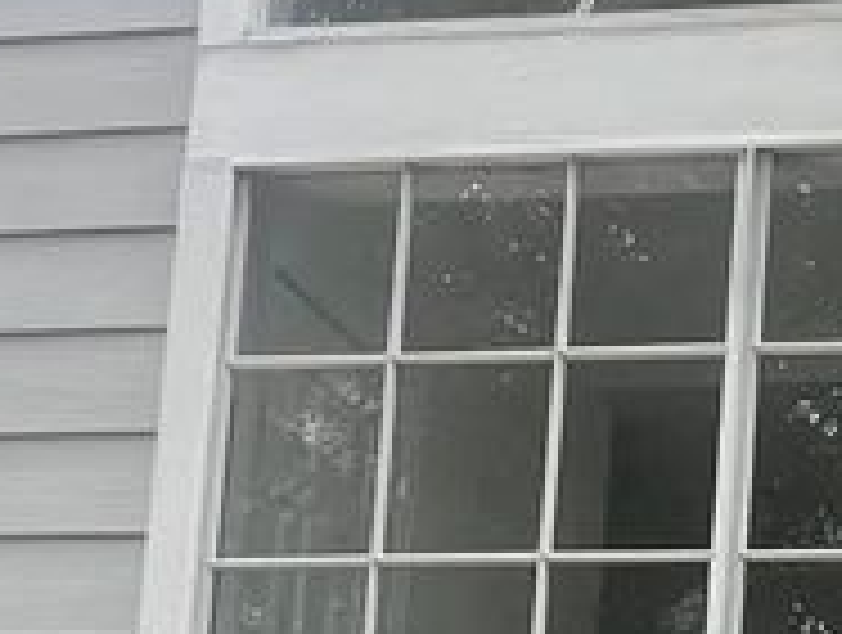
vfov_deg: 10.3
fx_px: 3461
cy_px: 800
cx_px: 959
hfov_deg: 13.6
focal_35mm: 142
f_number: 1.6
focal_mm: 5.1
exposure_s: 1/484
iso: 50
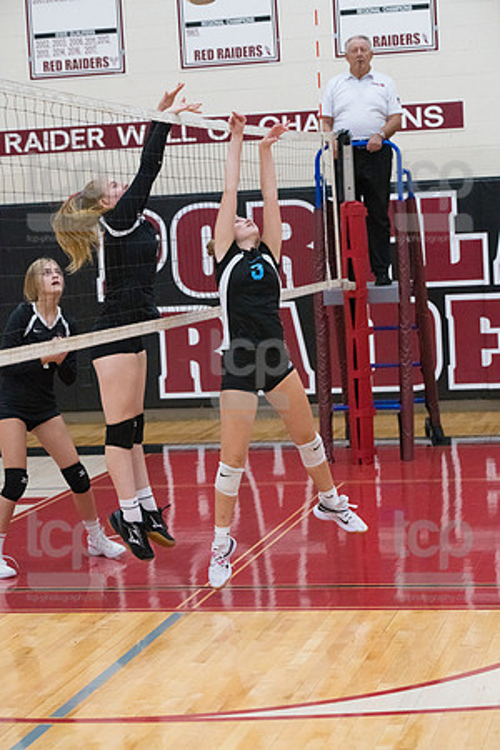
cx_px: 250
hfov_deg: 14.9
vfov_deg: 22.1
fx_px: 1917
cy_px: 375
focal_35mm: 92
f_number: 4.5
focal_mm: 92
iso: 6400
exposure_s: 1/1000
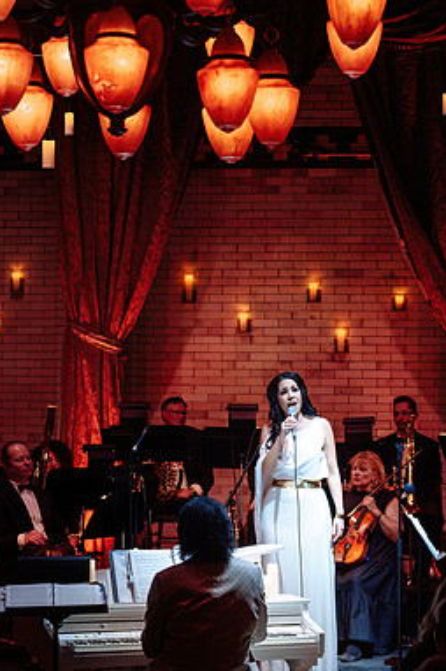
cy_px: 367
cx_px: 253
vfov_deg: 22.2
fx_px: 1713
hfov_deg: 14.8
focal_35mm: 92
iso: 1600
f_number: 2.8
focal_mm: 78
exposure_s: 1/125
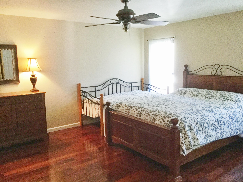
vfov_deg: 45.4
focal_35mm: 31
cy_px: 91
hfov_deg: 58.4
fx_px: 218
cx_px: 122
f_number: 2.4
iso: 200
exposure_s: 1/24
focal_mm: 3.3
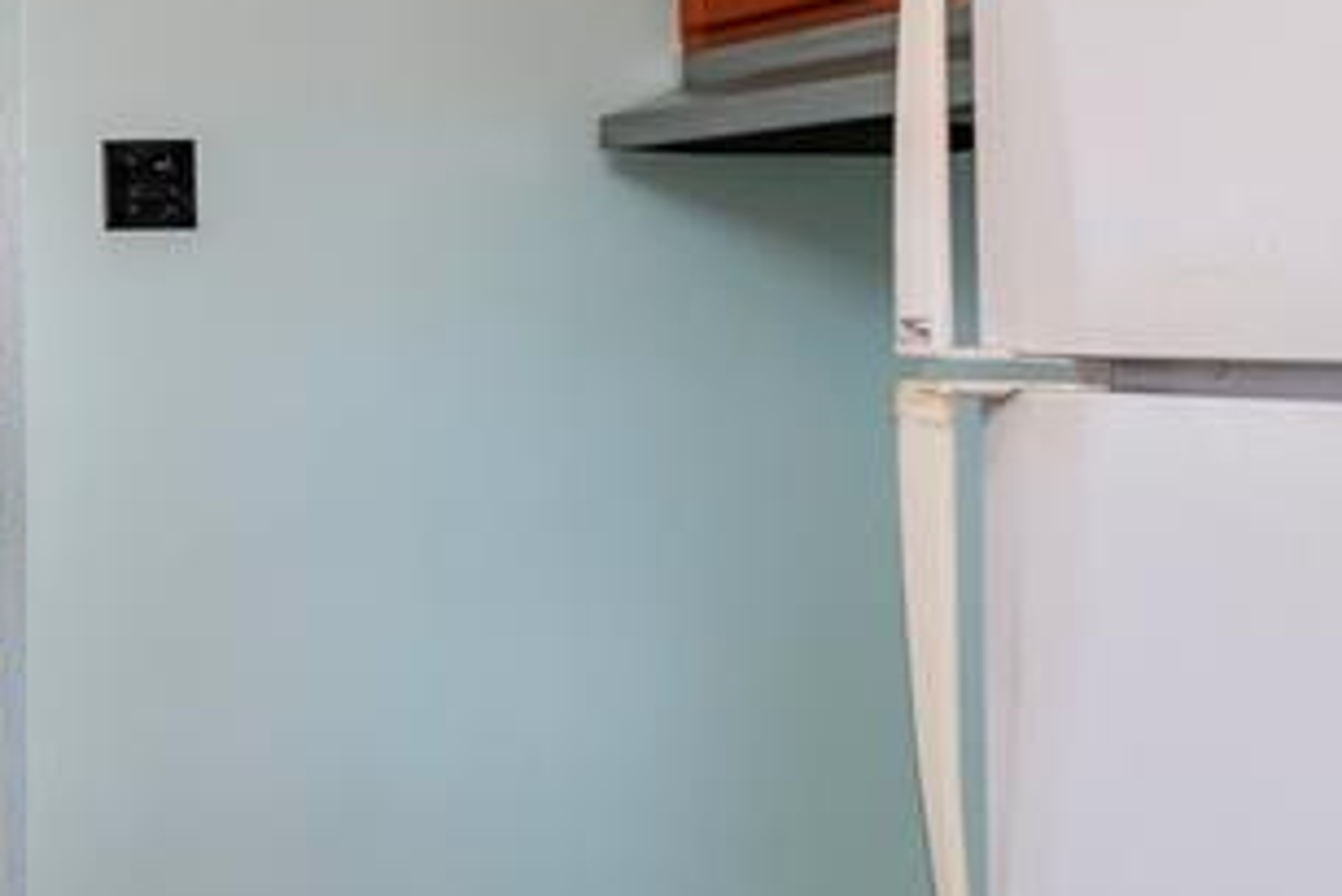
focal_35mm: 50
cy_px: 310
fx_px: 1865
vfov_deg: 26.9
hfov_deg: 30.1
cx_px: -463
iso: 500
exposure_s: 1/125
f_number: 6.4
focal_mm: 10
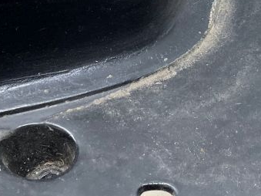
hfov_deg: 20.8
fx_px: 693
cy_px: -19
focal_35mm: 92
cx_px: 243
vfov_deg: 15.6
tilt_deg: -60.8
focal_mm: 4.2
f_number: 1.6
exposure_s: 1/100
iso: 80
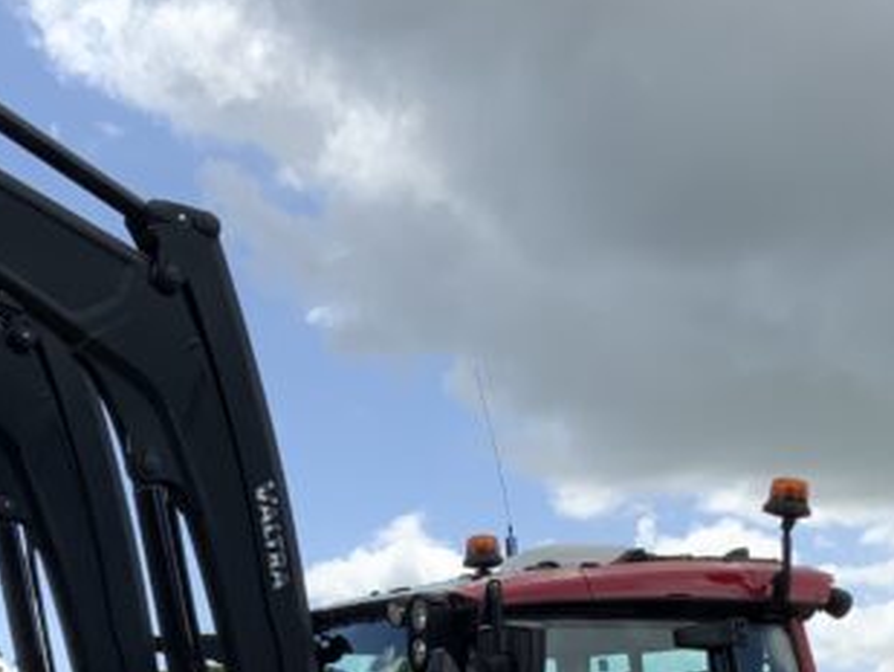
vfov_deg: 15.0
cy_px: 770
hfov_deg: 20.4
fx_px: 2480
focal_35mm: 96
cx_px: 495
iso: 16
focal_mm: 3
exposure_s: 1/1412
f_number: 1.8
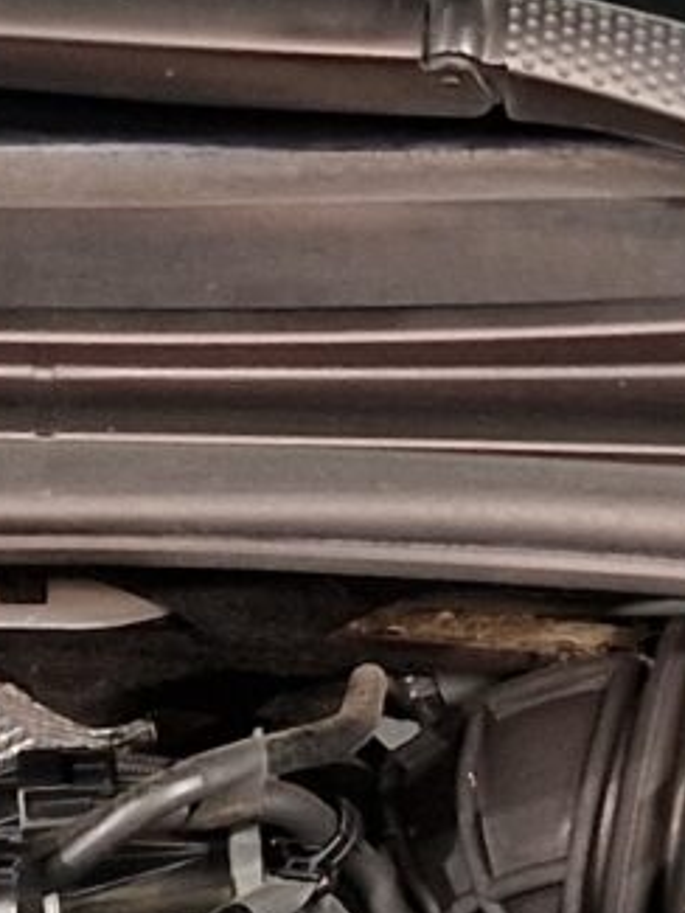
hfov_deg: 8.1
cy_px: 1739
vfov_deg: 10.2
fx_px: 4773
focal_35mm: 181
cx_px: -84
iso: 250
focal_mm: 6.4
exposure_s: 1/50
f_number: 1.8
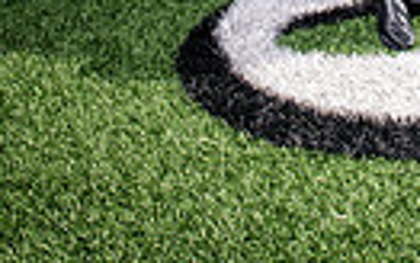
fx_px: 1202
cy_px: -362
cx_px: 430
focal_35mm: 105
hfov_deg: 19.2
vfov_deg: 10.7
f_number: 7.1
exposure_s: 1/400
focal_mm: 30
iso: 125
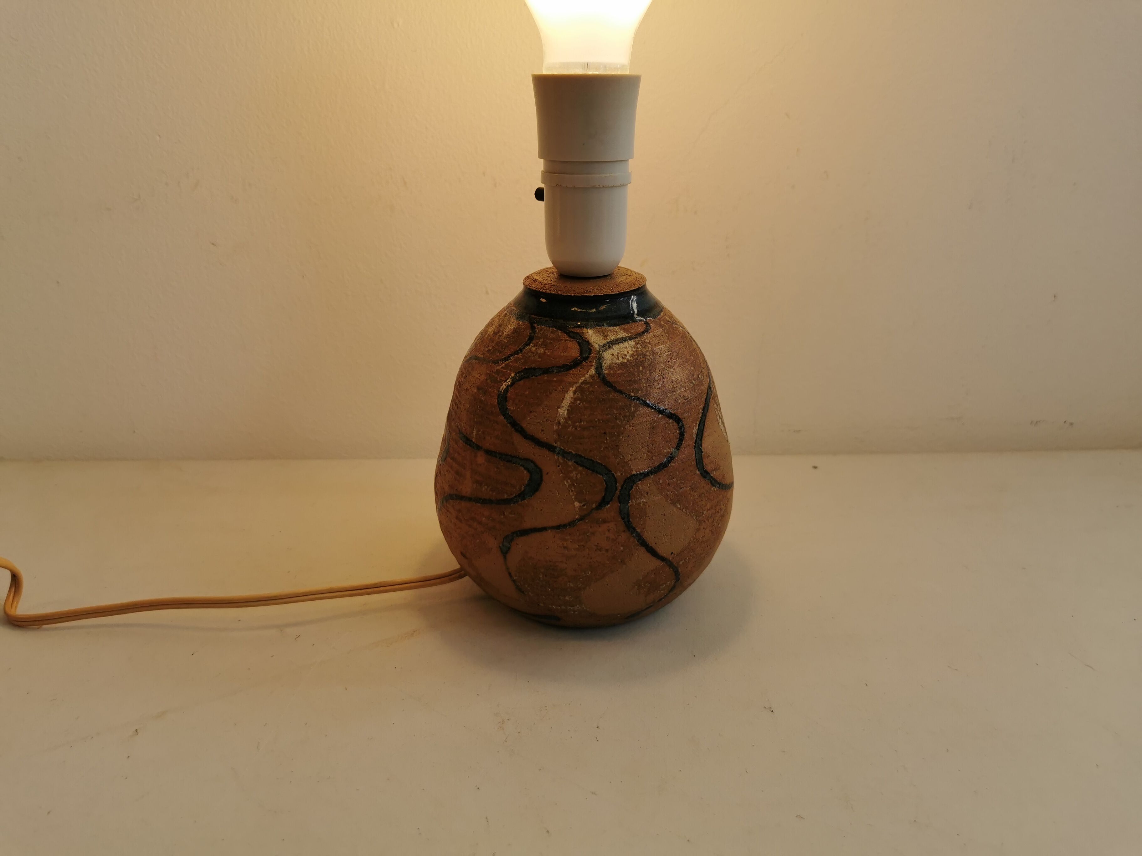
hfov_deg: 65.3
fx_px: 891
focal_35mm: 27
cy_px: 428
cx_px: 571
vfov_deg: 51.4
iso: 50
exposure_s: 1/709
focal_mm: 5.56
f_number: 1.6
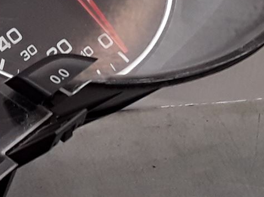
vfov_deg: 12.3
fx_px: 915
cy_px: 80
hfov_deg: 14.6
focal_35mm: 120
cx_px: -193
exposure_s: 1/190
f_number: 1.9
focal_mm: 2.91
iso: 100
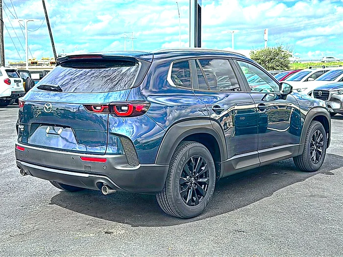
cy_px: 128
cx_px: 172
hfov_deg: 49.0
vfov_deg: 37.7
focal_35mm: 38
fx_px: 377
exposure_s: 1/2037
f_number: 1.78
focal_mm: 6.86
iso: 80
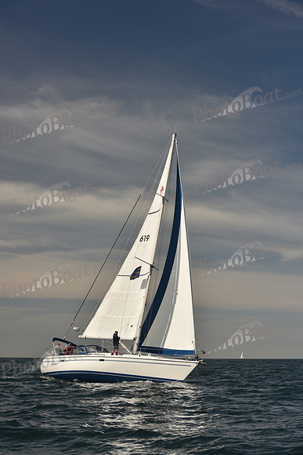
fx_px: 883
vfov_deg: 28.8
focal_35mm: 70
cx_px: 152
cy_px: 228
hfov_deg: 19.5
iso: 250
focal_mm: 70
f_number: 8
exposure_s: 1/640
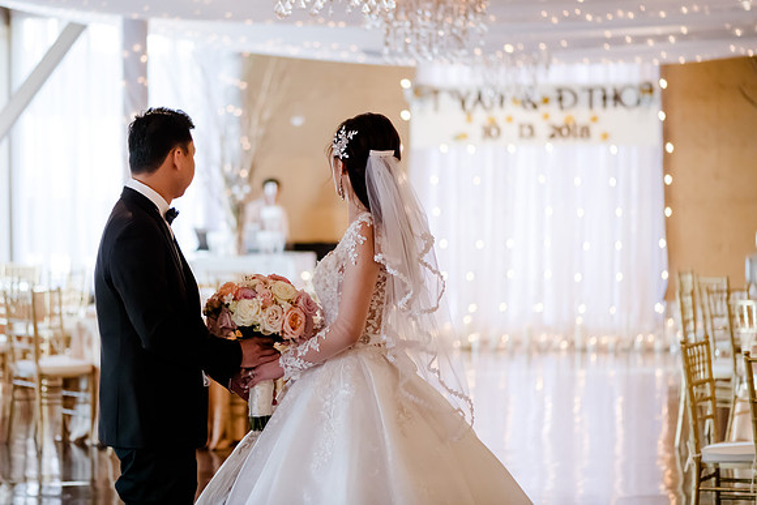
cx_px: 315
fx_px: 2577
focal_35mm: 123
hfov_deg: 16.7
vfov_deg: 11.2
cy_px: 211
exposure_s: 1/320
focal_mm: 105
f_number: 2.8
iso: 2500
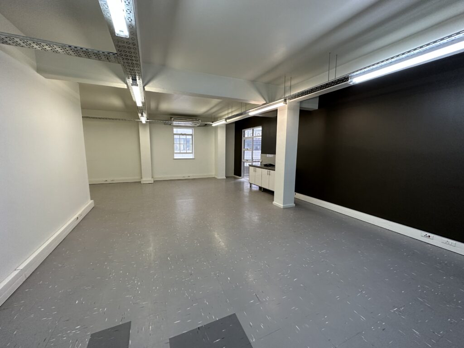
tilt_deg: -8.2
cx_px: 232
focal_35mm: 14
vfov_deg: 85.7
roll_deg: +2.2
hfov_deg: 102.1
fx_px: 188
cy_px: 174
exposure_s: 1/100
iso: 160
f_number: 2.2
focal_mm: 2.22
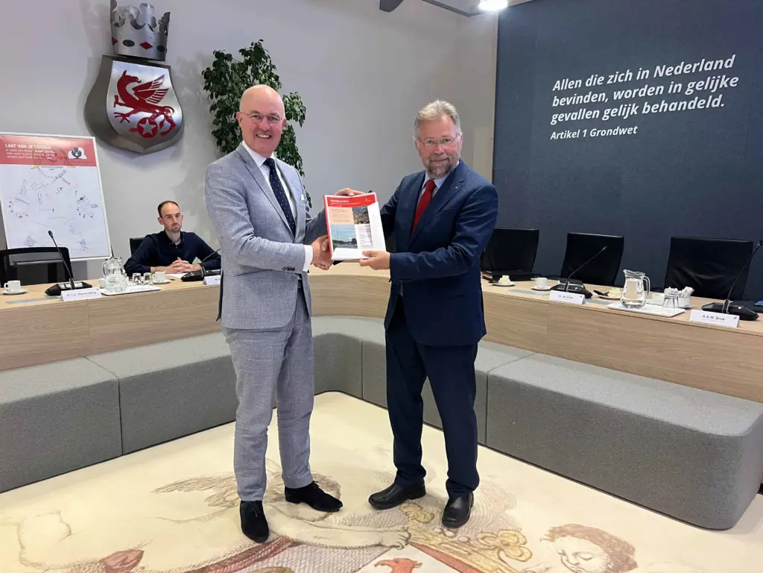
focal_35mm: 26
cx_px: 382
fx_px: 573
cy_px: 286
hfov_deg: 67.3
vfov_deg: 53.1
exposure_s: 1/60
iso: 200
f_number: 1.5
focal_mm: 5.7
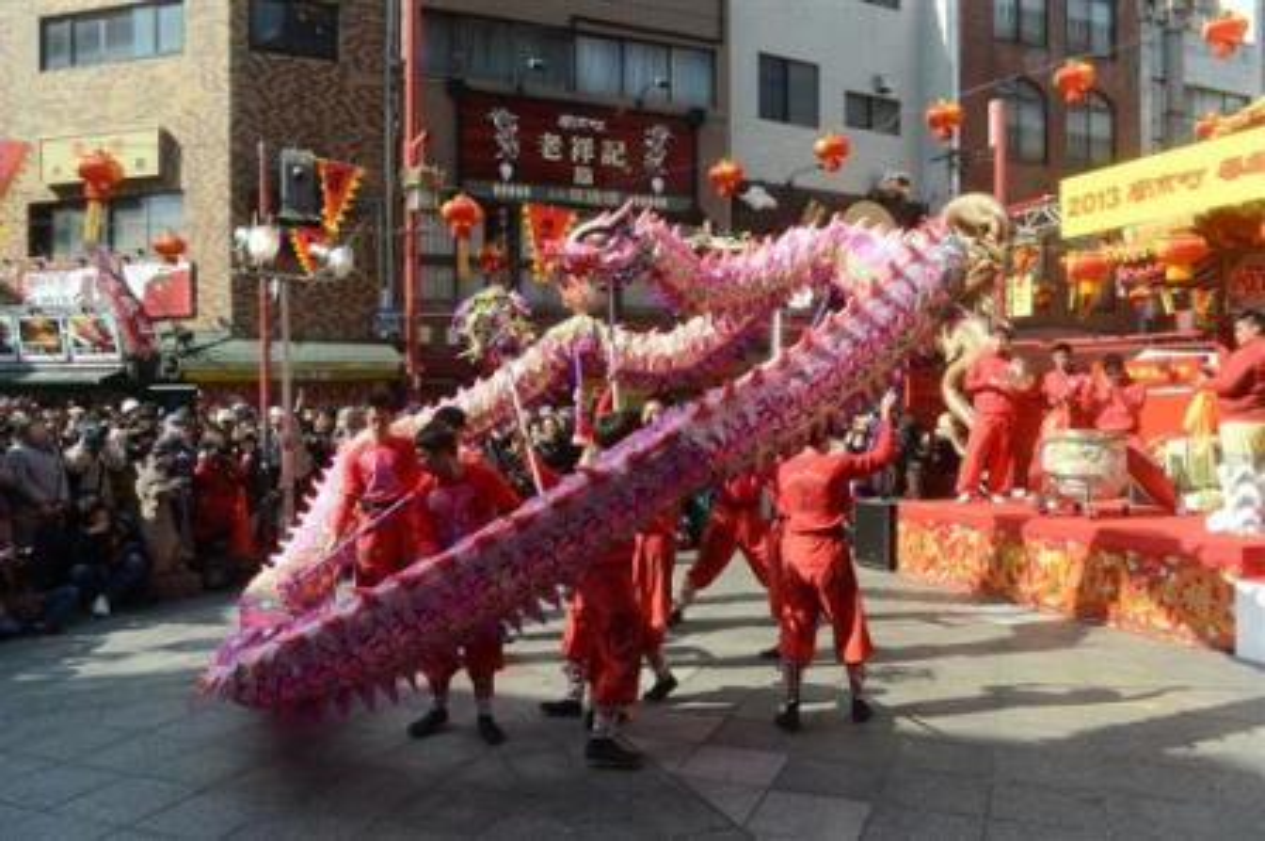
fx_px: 1018
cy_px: 420
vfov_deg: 44.9
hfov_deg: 63.7
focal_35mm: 29
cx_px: 632
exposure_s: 1/4000
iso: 1250
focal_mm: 29
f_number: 5.6
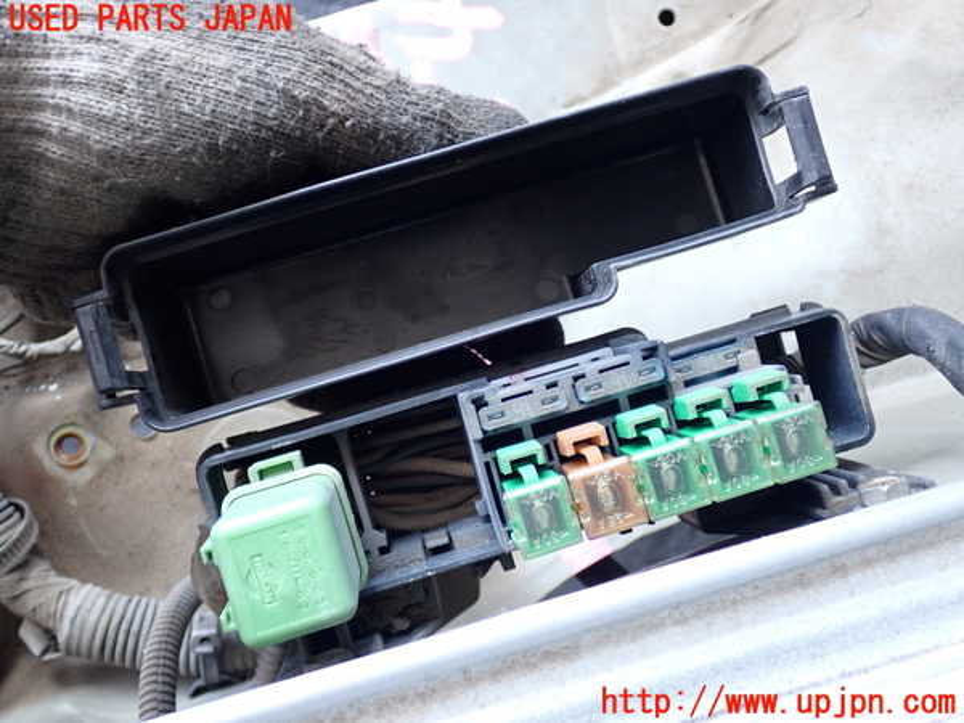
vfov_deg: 37.7
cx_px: 482
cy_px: 362
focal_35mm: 38
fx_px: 1058
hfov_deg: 49.0
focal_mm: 6.83
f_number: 2.7
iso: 400
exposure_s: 1/125
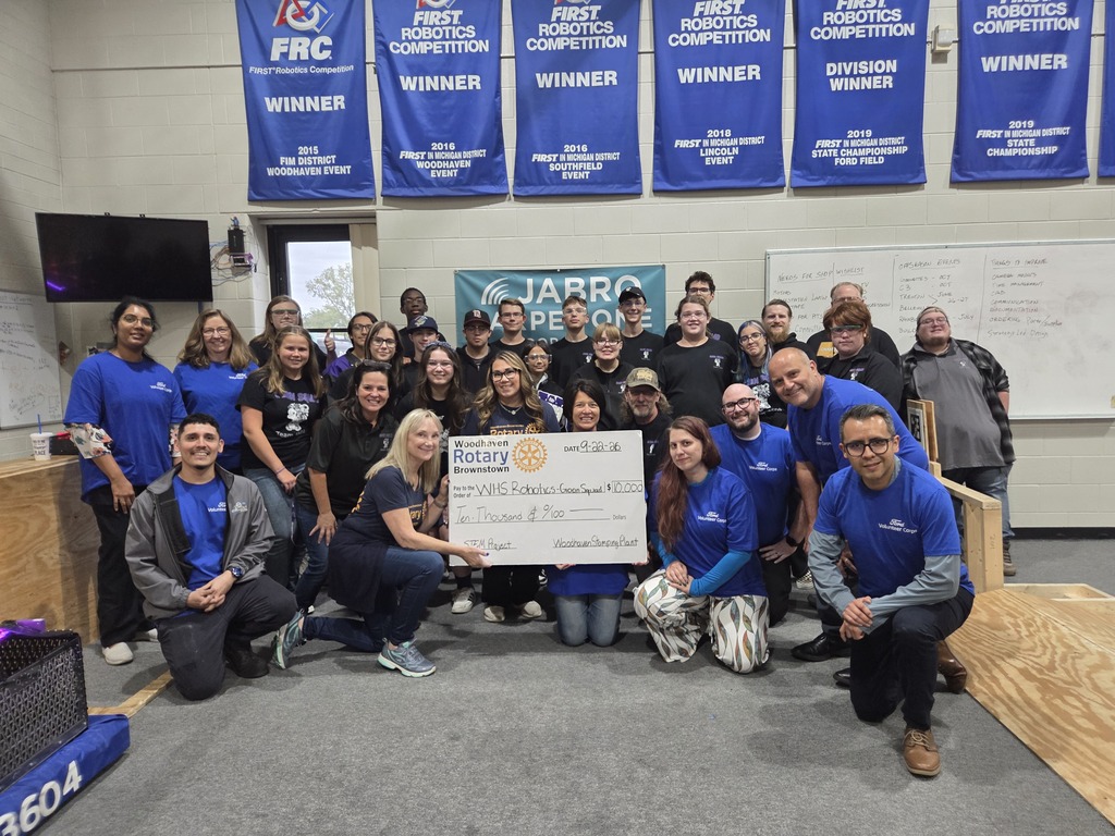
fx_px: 741
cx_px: 558
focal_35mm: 23
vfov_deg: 58.9
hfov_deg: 73.9
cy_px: 418
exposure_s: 1/120
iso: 500
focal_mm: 5.4
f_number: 1.8
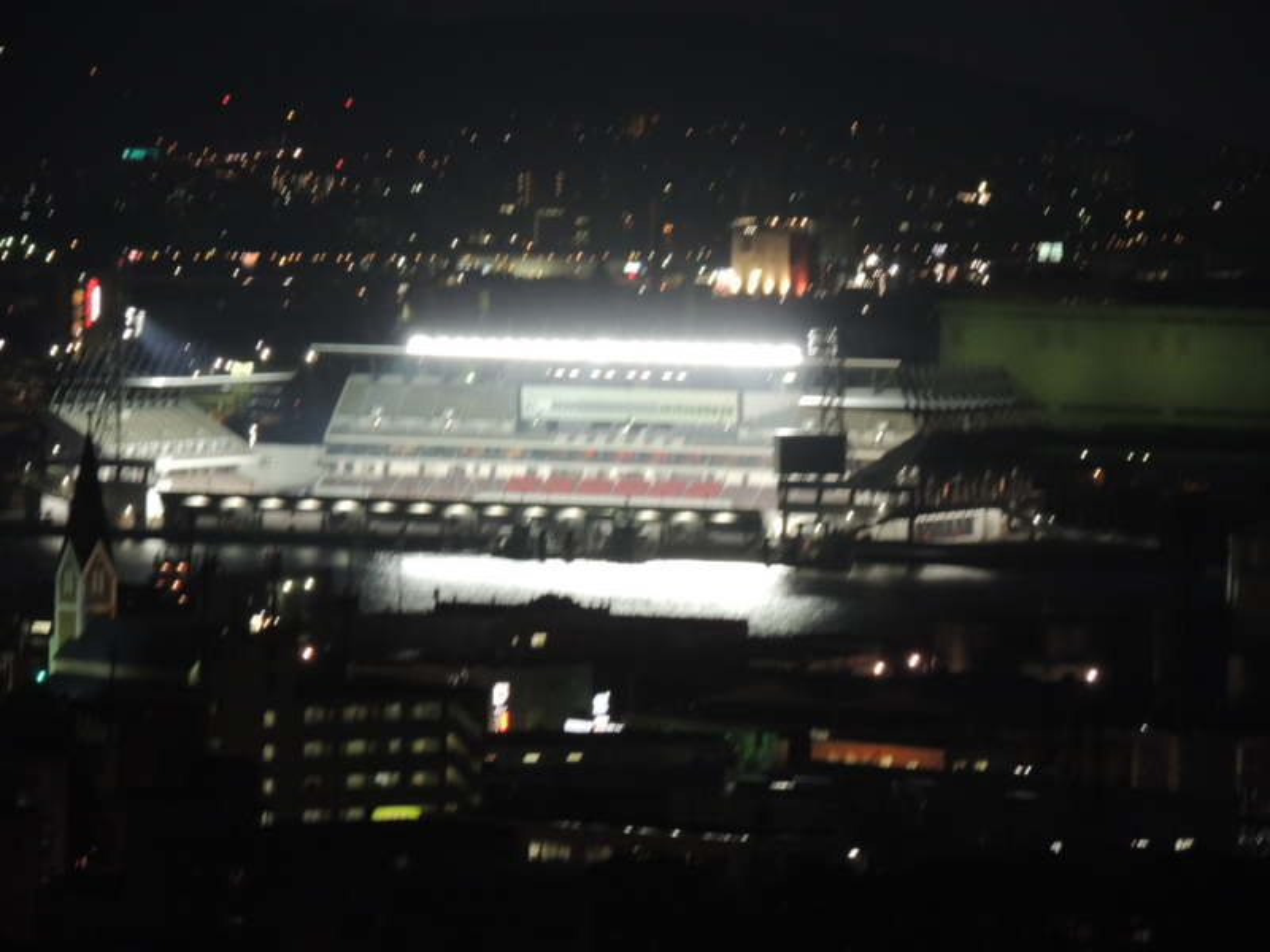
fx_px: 11924
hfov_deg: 6.1
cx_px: 635
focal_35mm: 325
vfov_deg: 4.6
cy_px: 476
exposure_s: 1/13
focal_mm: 57.9
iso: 800
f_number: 4.8
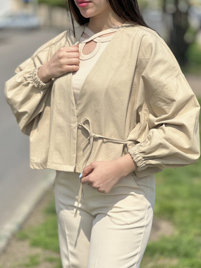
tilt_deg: -11.3
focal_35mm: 78
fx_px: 604
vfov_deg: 25.0
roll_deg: +1.5
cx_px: 100
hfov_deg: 18.9
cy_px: 134
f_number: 2.8
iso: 32
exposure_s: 1/1033
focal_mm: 9
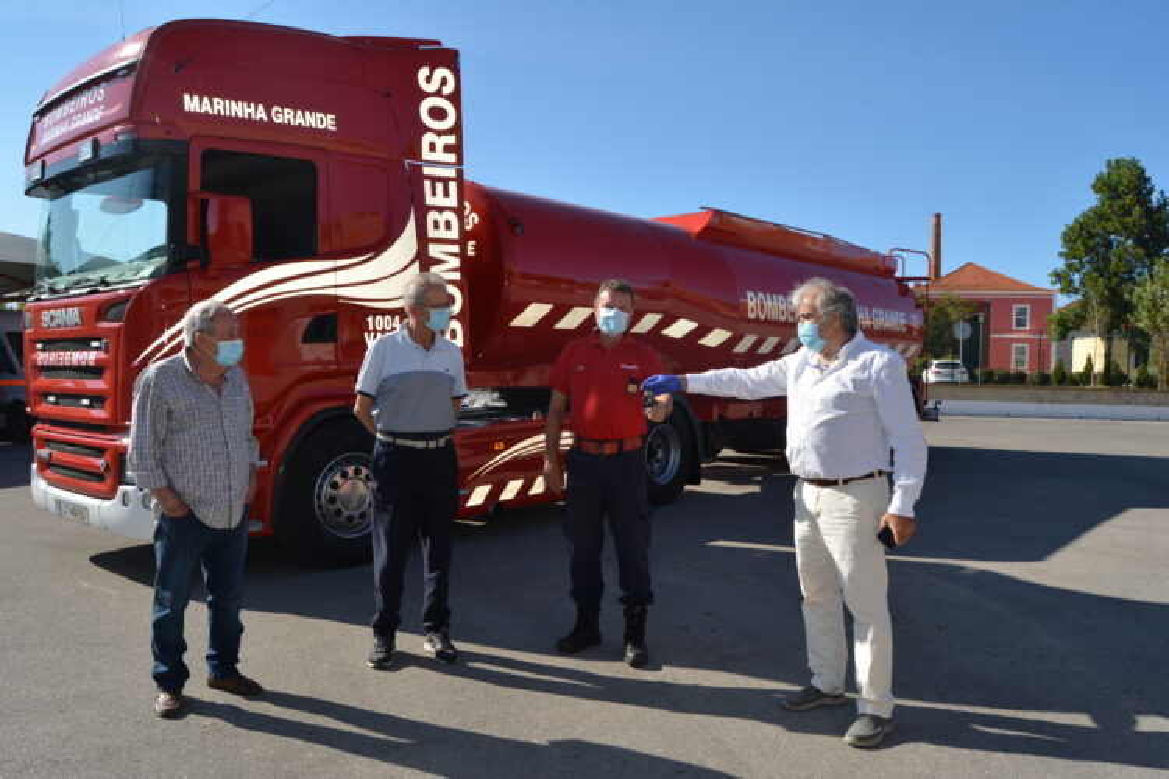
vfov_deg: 47.9
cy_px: 390
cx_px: 584
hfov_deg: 67.4
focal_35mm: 27
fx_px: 877
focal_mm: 18
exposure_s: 1/200
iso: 100
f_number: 9
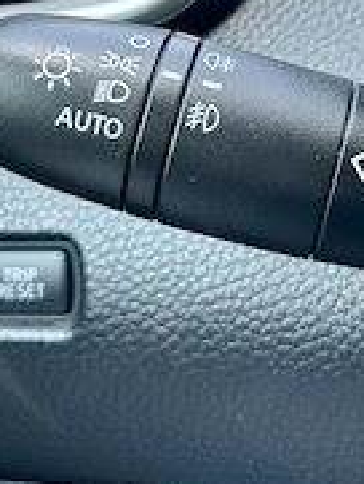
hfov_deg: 14.0
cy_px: -11
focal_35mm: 106
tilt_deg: -11.6
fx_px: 1484
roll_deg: +7.8
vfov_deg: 18.0
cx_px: 219
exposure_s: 1/121
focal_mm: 6.86
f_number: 1.78
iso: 80
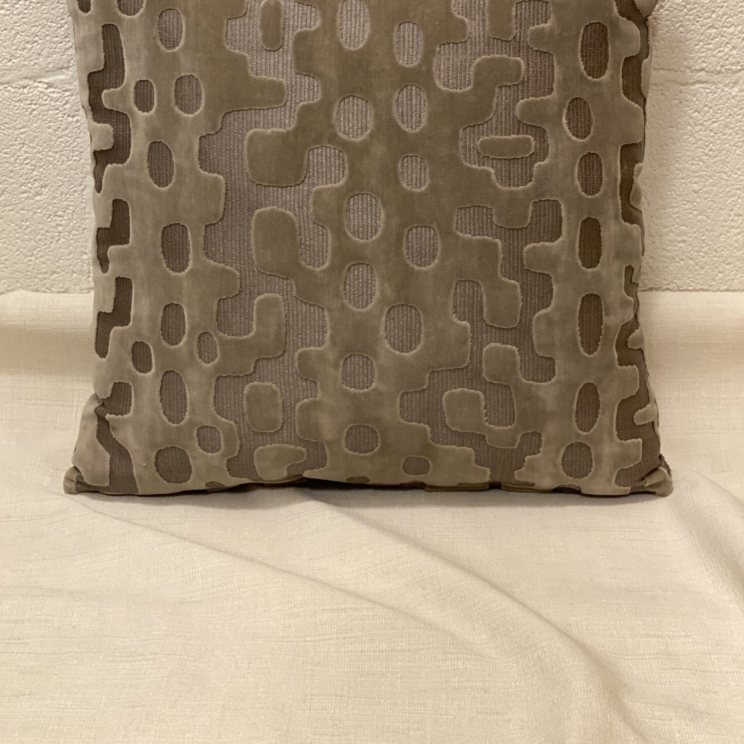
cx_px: 369
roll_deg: -0.9
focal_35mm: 62
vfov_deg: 27.6
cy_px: 269
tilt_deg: -20.0
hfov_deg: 27.7
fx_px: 1508
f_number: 2
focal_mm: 6
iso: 320
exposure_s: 1/40
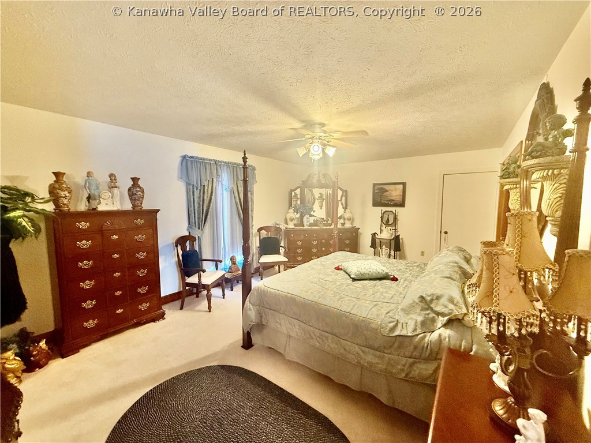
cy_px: 222
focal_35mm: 14
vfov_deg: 85.7
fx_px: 239
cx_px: 296
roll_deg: +0.0
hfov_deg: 102.1
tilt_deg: -4.5
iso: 500
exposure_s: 1/60
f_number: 2.2
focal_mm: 2.22
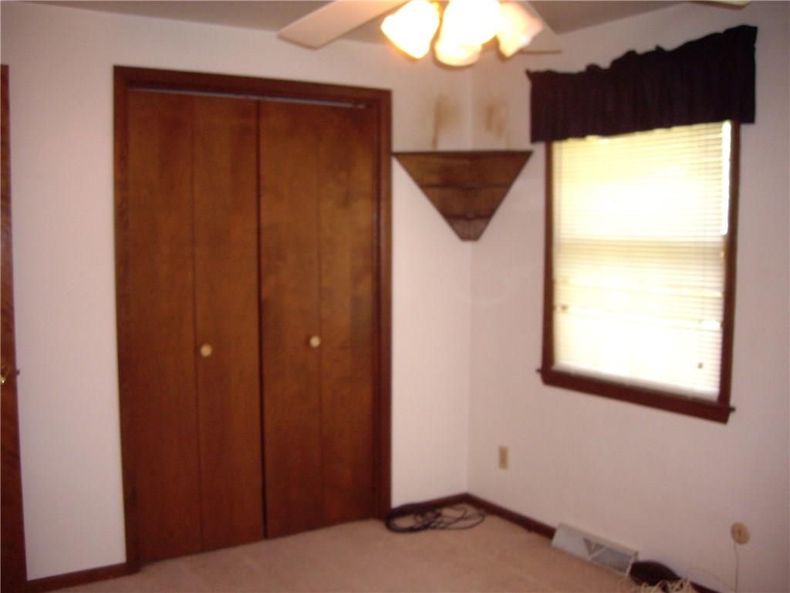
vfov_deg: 37.7
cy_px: 296
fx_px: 867
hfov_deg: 49.0
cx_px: 395
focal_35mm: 38
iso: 200
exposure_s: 1/40
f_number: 2.7
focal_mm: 6.2
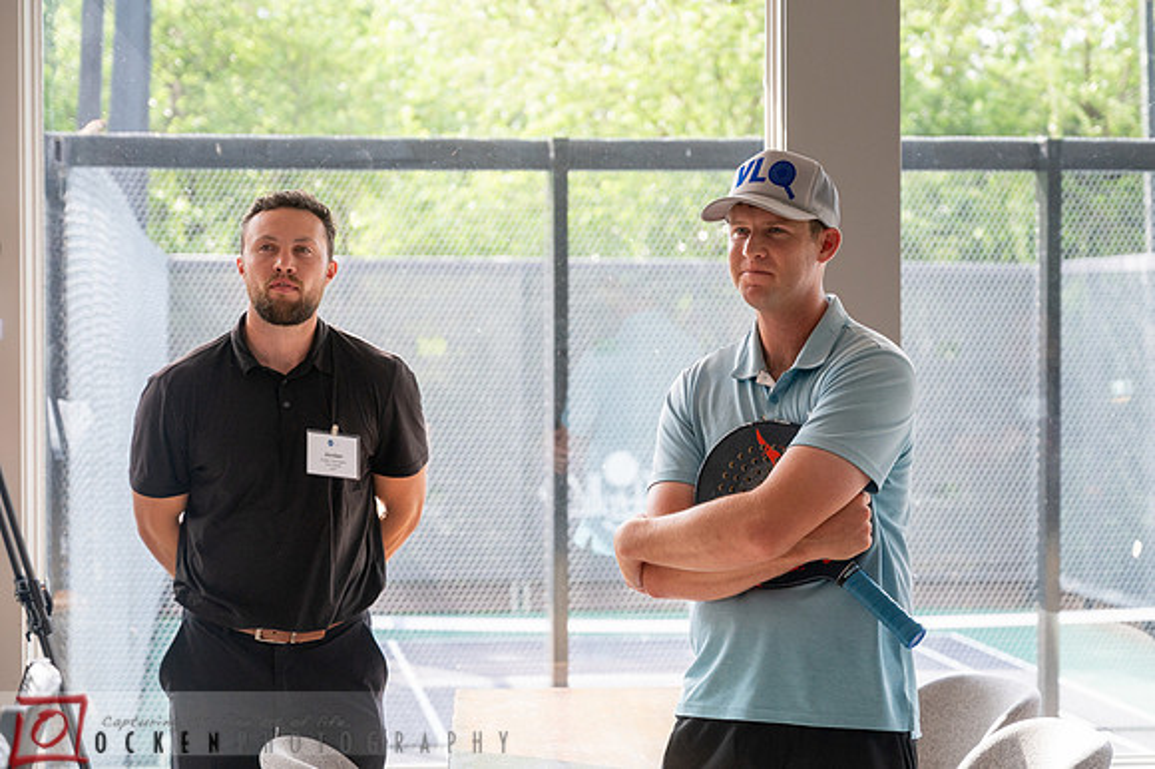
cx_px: 657
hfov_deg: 24.8
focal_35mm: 82
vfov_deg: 16.6
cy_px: 331
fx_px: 2627
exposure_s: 1/500
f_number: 4
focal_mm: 70
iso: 640
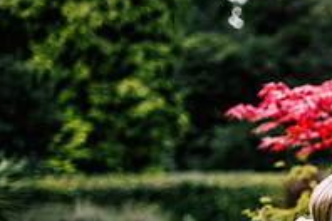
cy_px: 250
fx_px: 959
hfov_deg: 18.5
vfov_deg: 12.9
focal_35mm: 104
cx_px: 406
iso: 320
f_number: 1.4
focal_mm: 35
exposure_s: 1/250
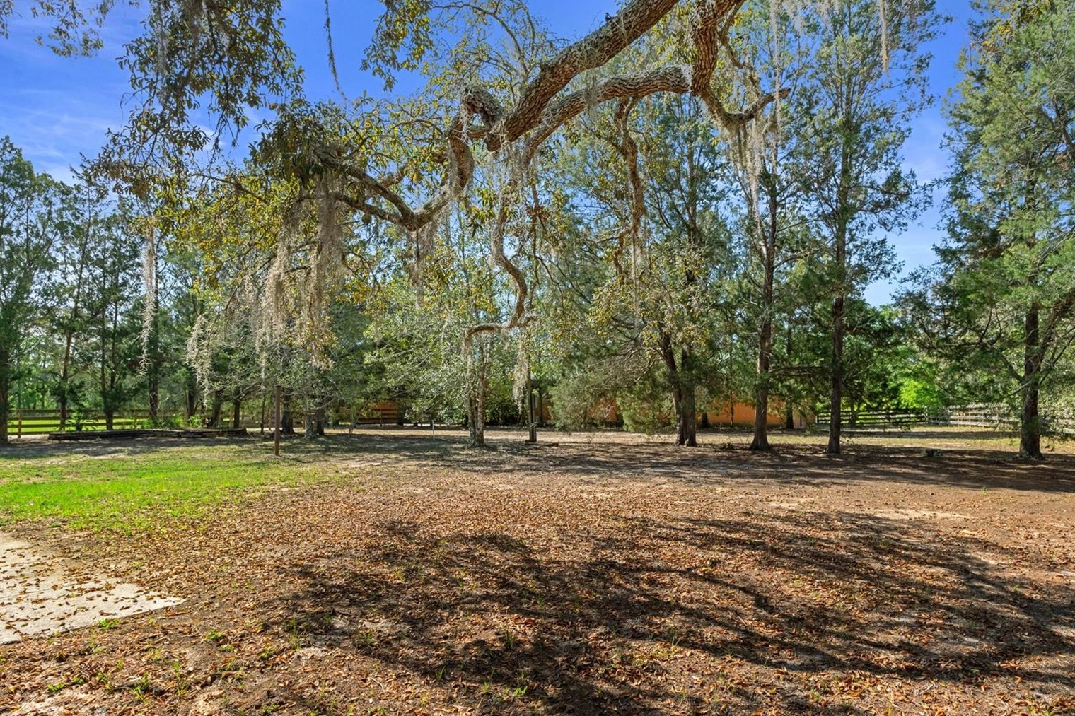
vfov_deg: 60.6
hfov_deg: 82.5
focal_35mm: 21
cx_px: 540
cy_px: 363
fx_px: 613
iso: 250
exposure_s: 1/350
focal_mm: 13
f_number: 8
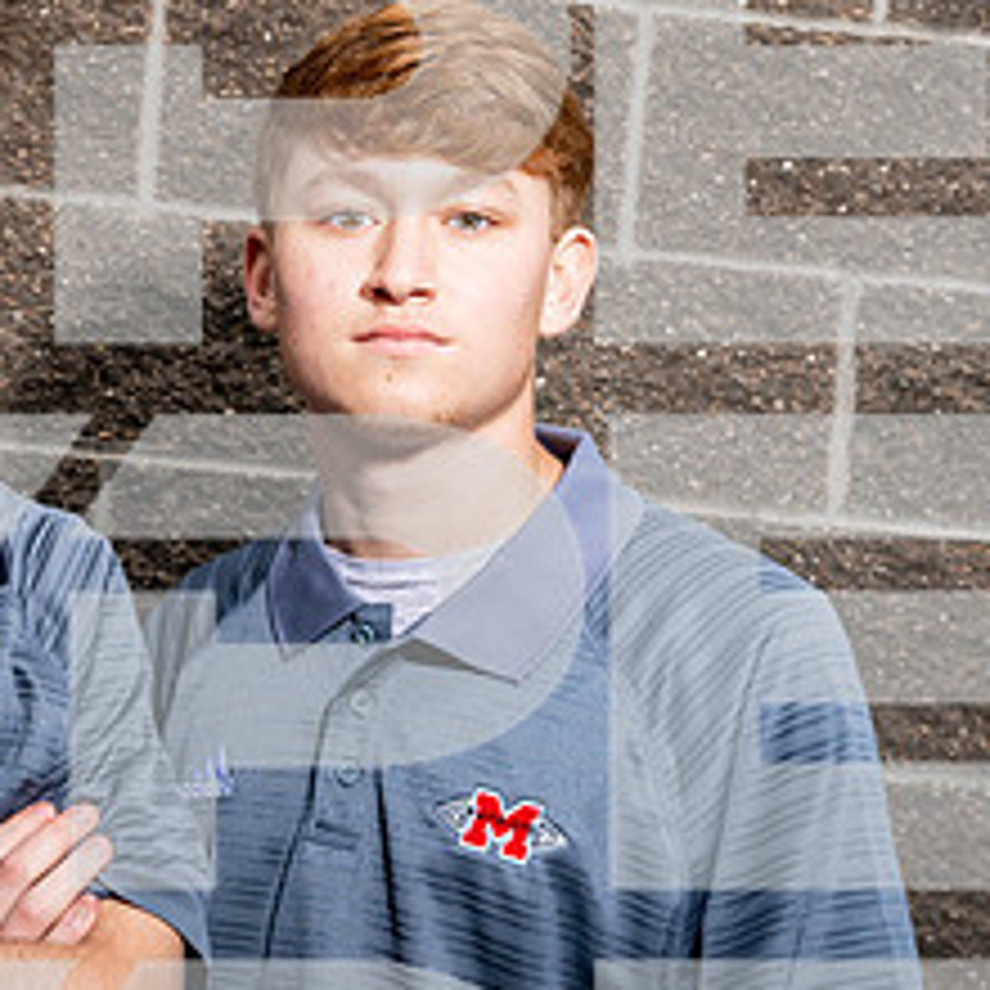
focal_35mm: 83
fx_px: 2686
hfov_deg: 20.2
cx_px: -18
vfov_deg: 20.8
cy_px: 655
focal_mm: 37
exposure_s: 1/125
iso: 100
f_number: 8
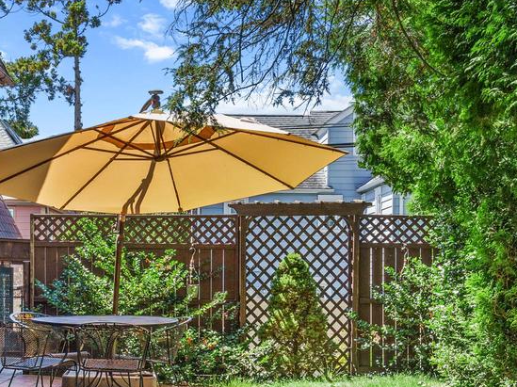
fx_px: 1045
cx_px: 173
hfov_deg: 27.6
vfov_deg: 20.9
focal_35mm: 70
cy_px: 268
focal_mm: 26
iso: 200
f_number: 9
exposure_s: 1/160
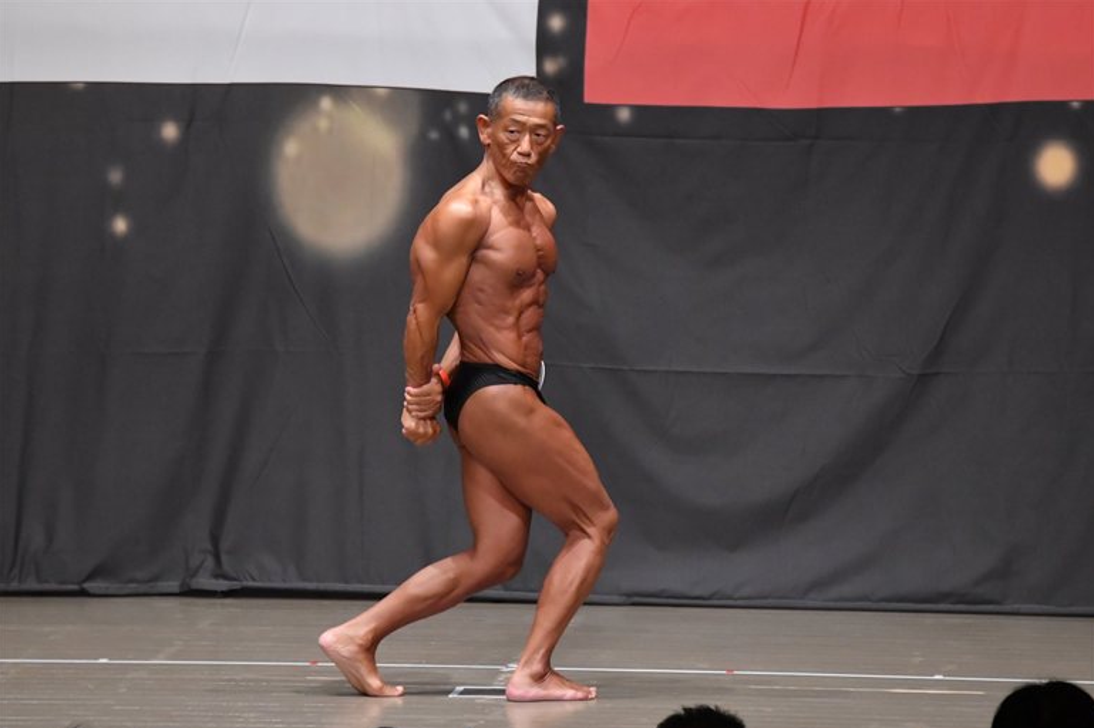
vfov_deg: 5.3
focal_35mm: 257
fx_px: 7806
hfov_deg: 8.0
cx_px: 548
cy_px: 365
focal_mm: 170
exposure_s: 1/400
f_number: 5.6
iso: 6400
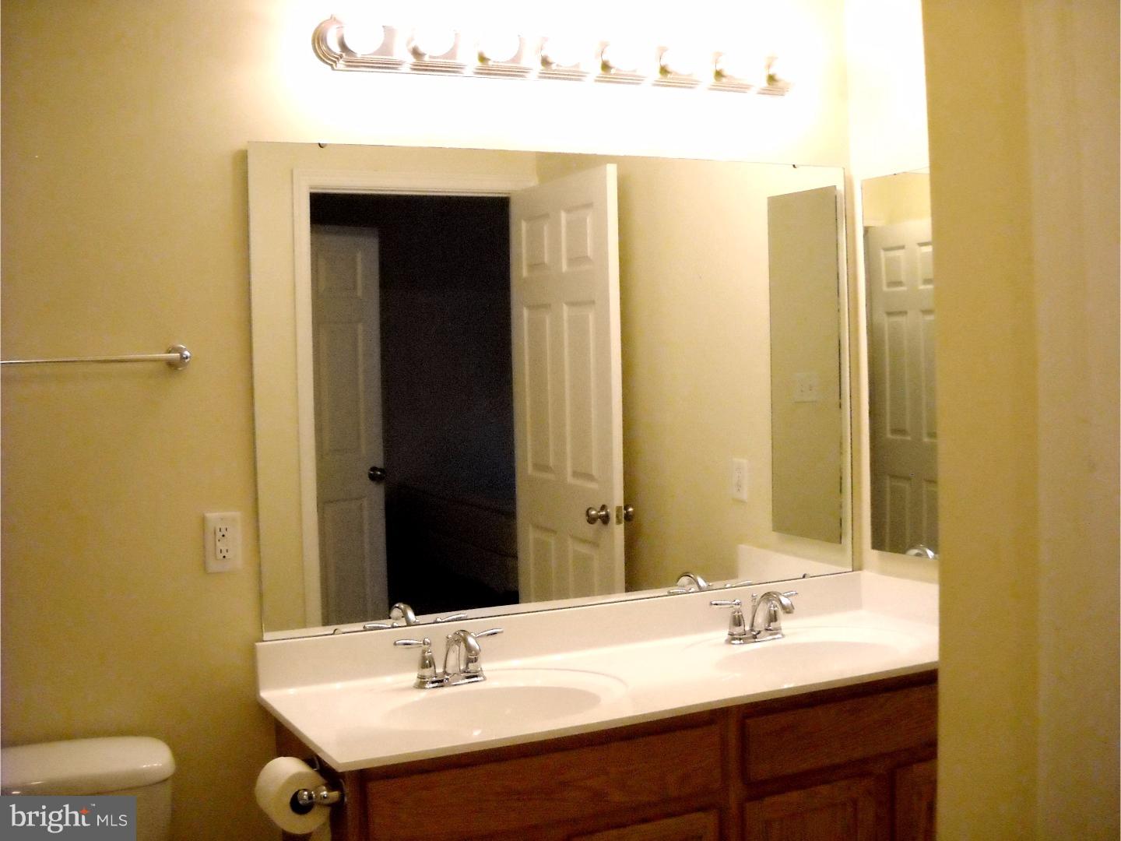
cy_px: 420
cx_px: 560
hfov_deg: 45.8
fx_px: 1328
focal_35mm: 41
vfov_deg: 35.1
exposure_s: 1/100
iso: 800
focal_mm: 6.72
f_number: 3.1
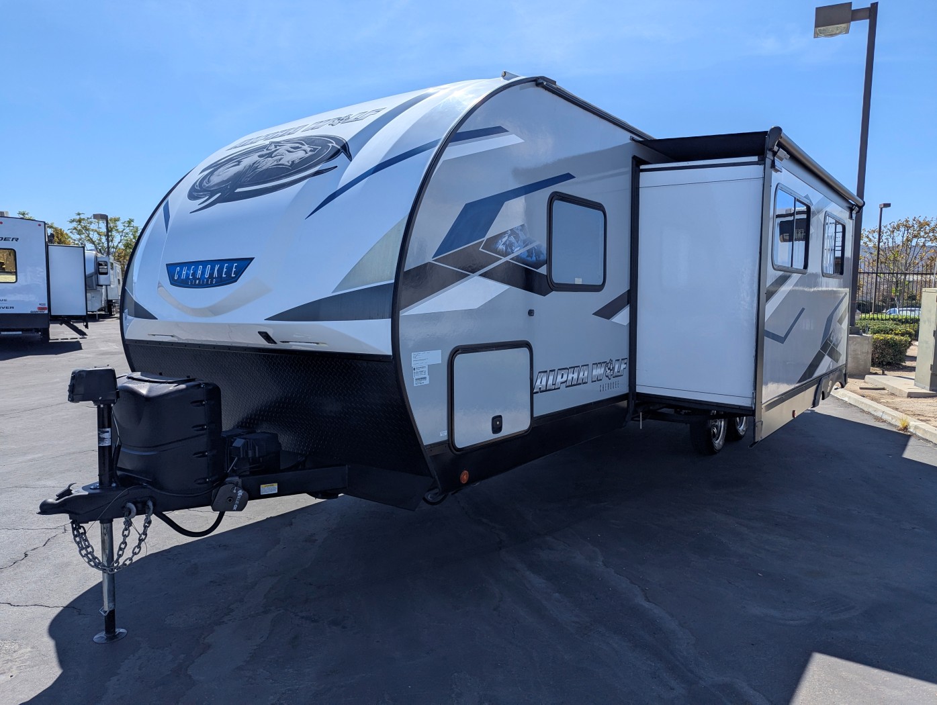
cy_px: 352
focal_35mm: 24
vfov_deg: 56.9
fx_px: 650
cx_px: 468
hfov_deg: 71.5
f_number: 1.85
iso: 46
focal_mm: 6.81
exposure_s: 1/2410
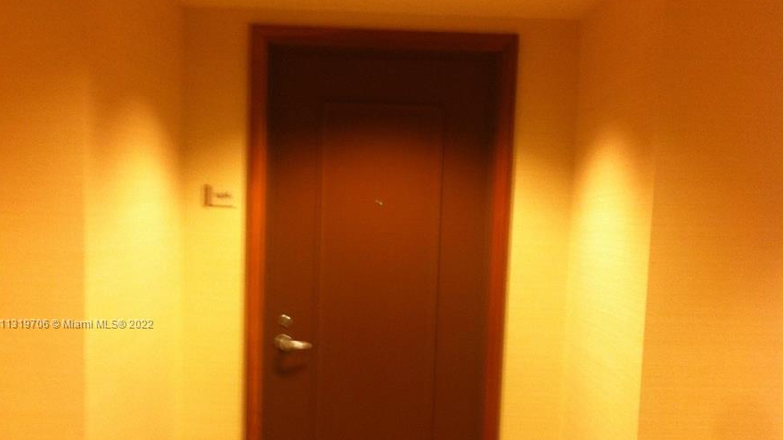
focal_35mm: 52
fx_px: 1079
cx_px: 388
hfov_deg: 39.9
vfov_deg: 22.8
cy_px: 324
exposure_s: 1/15
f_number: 2.8
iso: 100
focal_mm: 3.85
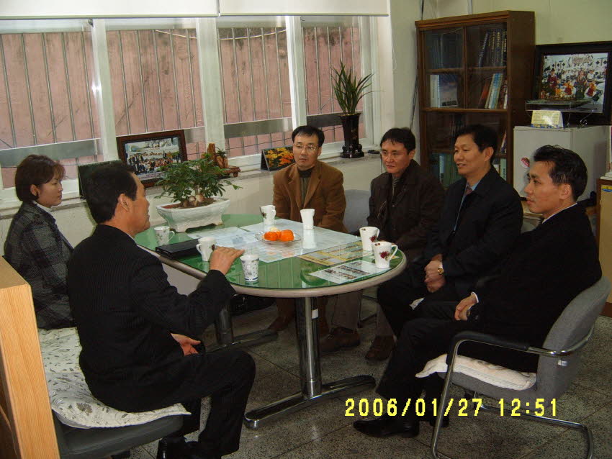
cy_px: 230
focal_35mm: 37
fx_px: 654
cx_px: 306
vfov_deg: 38.7
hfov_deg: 50.1
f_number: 2.9
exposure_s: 1/30
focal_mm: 6.2
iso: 141
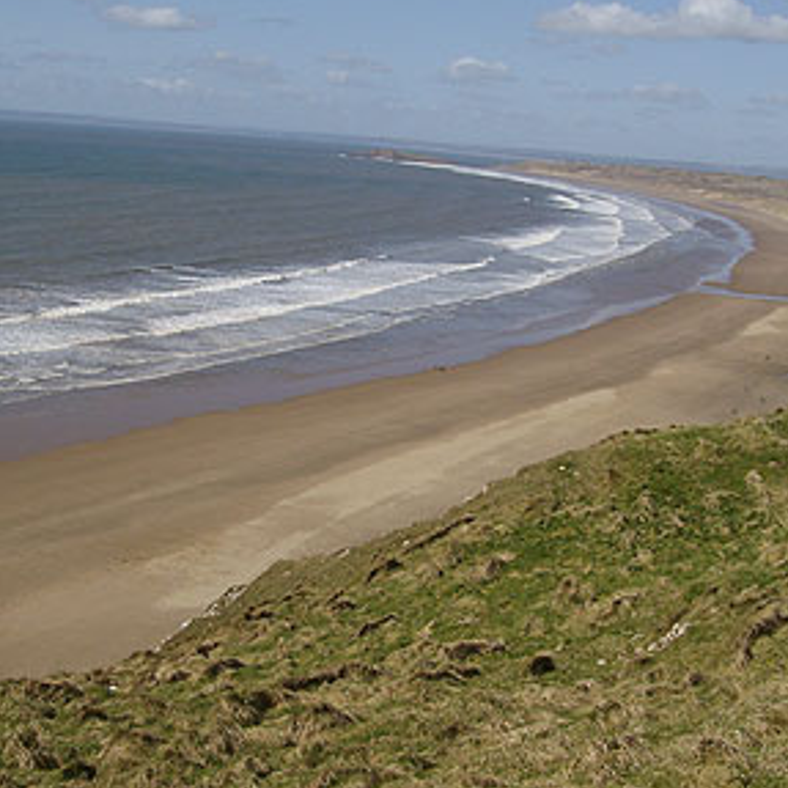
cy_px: 354
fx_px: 1288
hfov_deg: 34.0
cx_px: 395
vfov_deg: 34.0
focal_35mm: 50
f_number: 4.8
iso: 80
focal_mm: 6
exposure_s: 1/1000
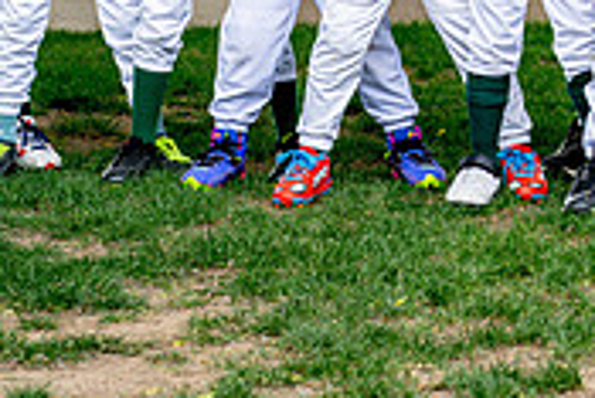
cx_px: 777
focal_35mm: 194
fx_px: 3209
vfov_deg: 7.0
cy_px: -233
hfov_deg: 10.4
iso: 125
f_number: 2.8
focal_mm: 50
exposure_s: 1/640
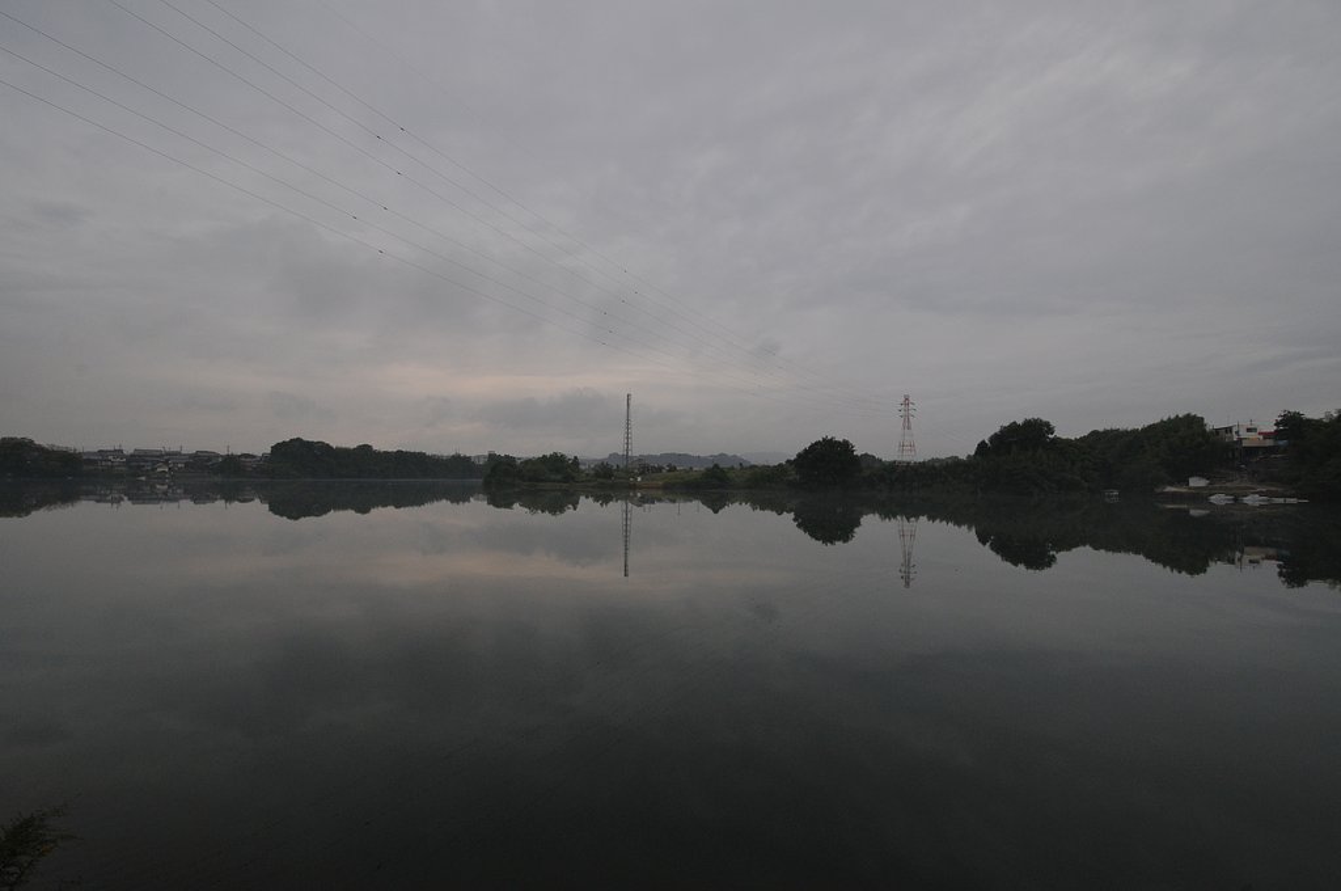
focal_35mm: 15
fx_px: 558
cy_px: 446
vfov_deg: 77.2
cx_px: 670
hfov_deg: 100.5
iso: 400
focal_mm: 10
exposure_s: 1/640
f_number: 10
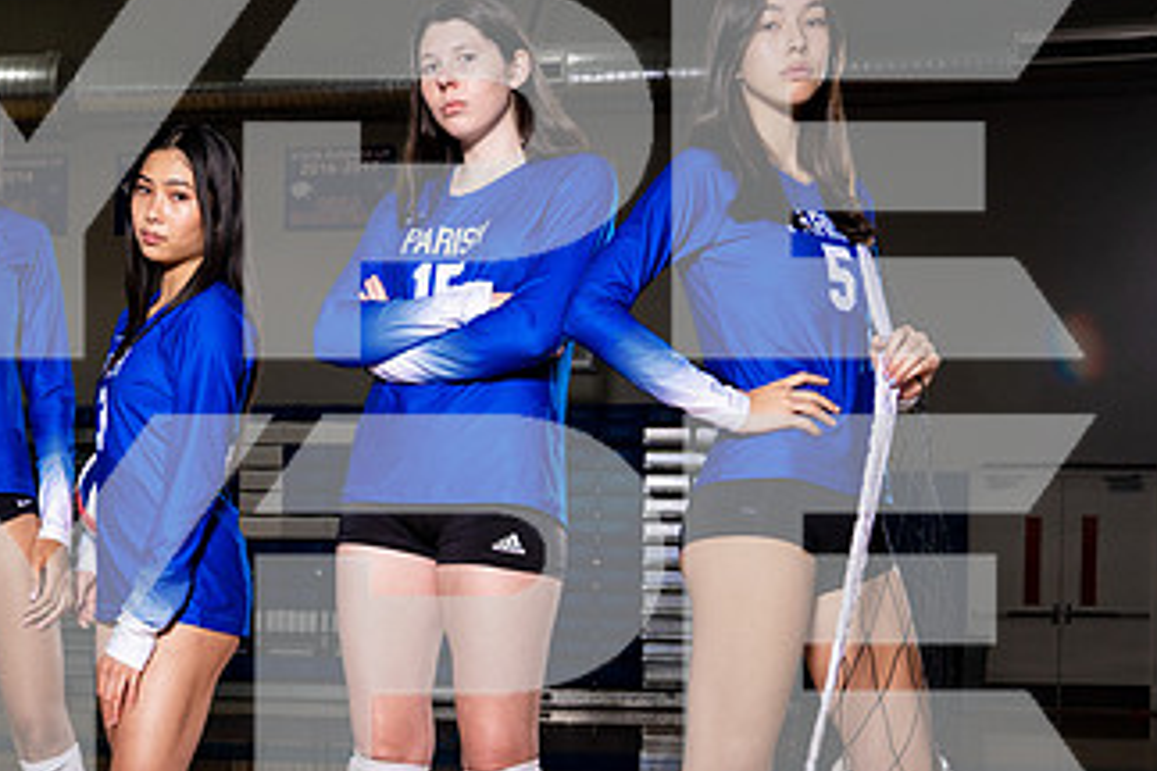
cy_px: 625
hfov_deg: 32.5
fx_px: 1928
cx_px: 230
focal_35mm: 60
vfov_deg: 22.3
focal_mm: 32
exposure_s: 1/250
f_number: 8
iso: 400
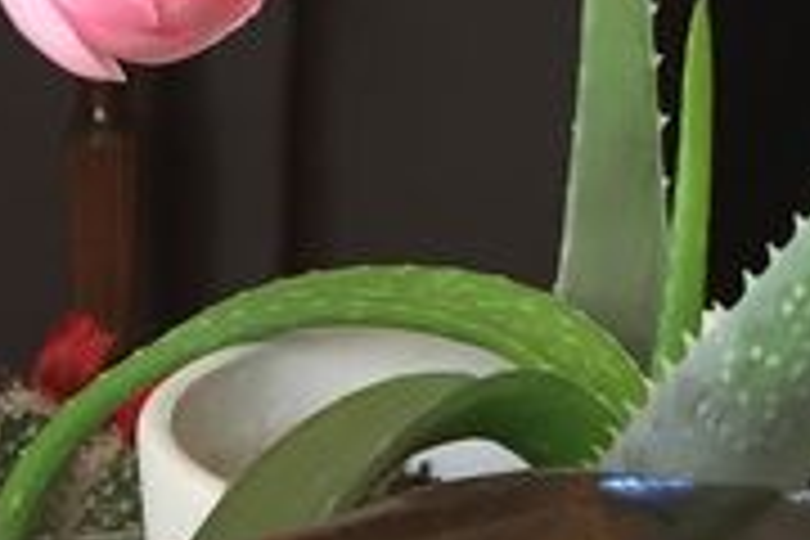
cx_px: -441
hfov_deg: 11.7
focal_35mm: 168
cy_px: 1098
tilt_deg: -26.3
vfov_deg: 7.8
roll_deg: +2.4
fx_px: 3780
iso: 80
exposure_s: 1/30
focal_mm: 4.15
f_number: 2.2
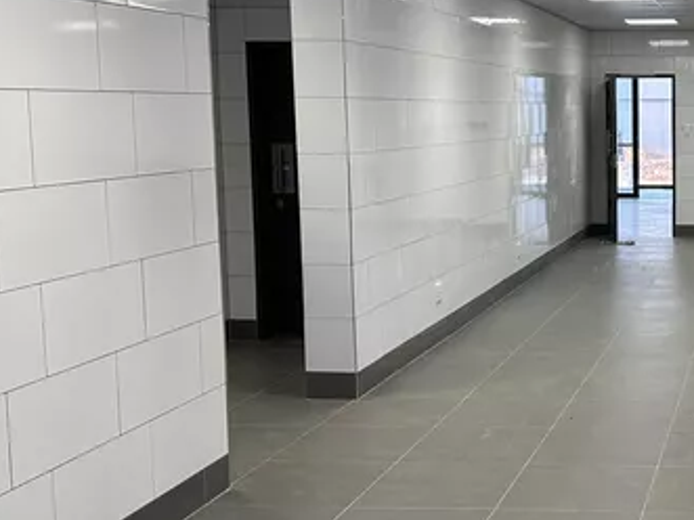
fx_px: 1162
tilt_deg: -5.1
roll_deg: -0.2
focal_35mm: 58
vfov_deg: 25.2
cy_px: 262
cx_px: 681
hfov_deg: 31.0
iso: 100
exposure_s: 1/123
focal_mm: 6.86
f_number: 1.78
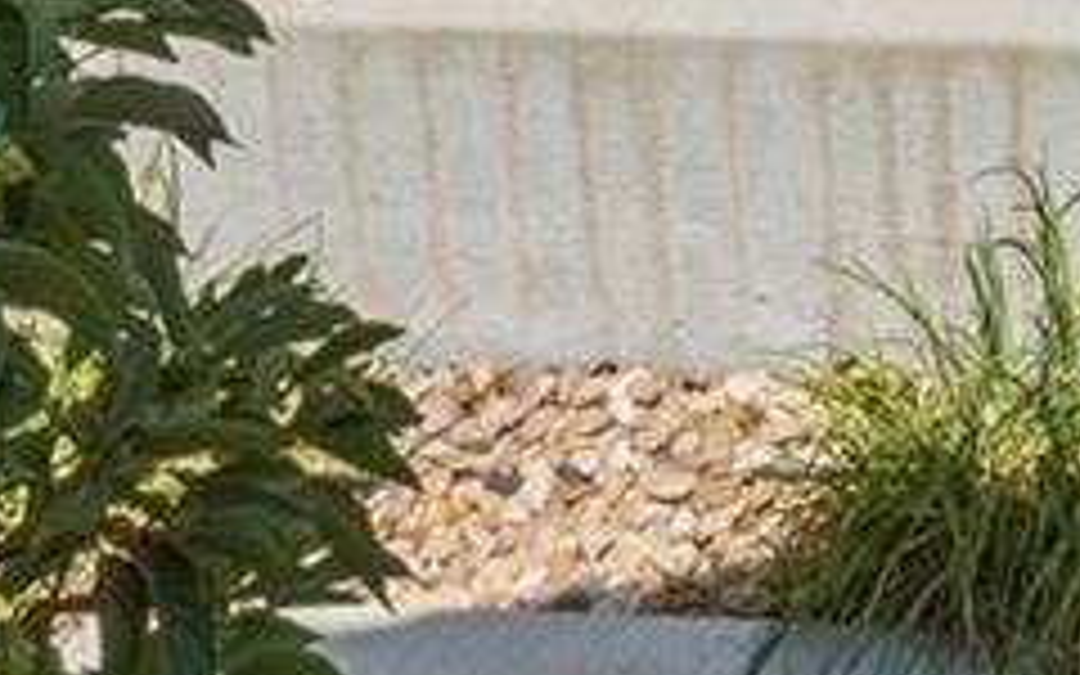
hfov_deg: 17.9
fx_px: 2796
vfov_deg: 9.8
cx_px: 1881
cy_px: -1462
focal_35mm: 95
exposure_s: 1/50
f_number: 22
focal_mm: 14
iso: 125
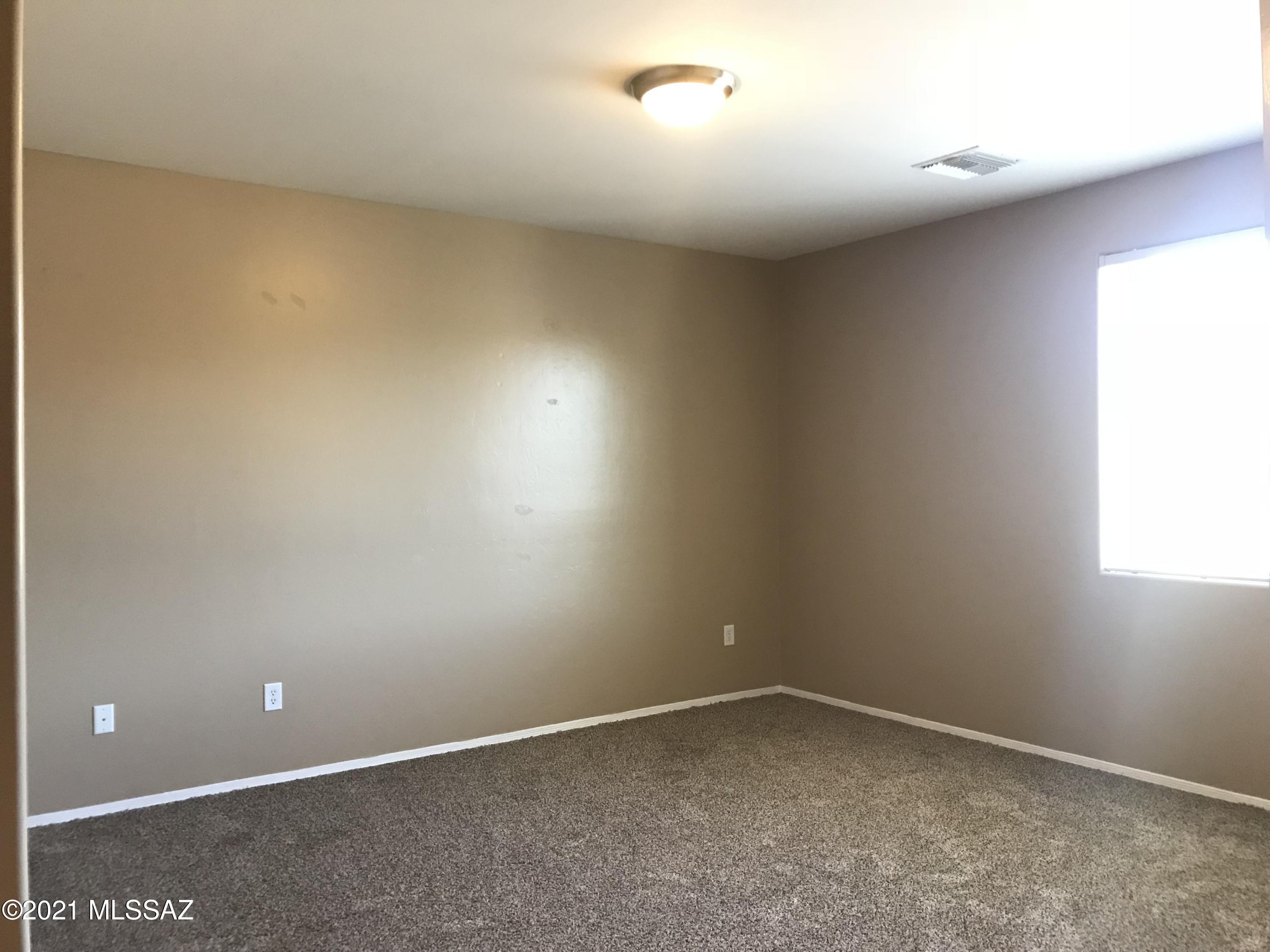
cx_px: 635
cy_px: 476
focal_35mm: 28
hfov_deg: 63.4
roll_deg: +1.9
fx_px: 1027
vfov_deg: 49.7
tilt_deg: -0.1
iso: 80
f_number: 1.8
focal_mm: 3.99
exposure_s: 1/15
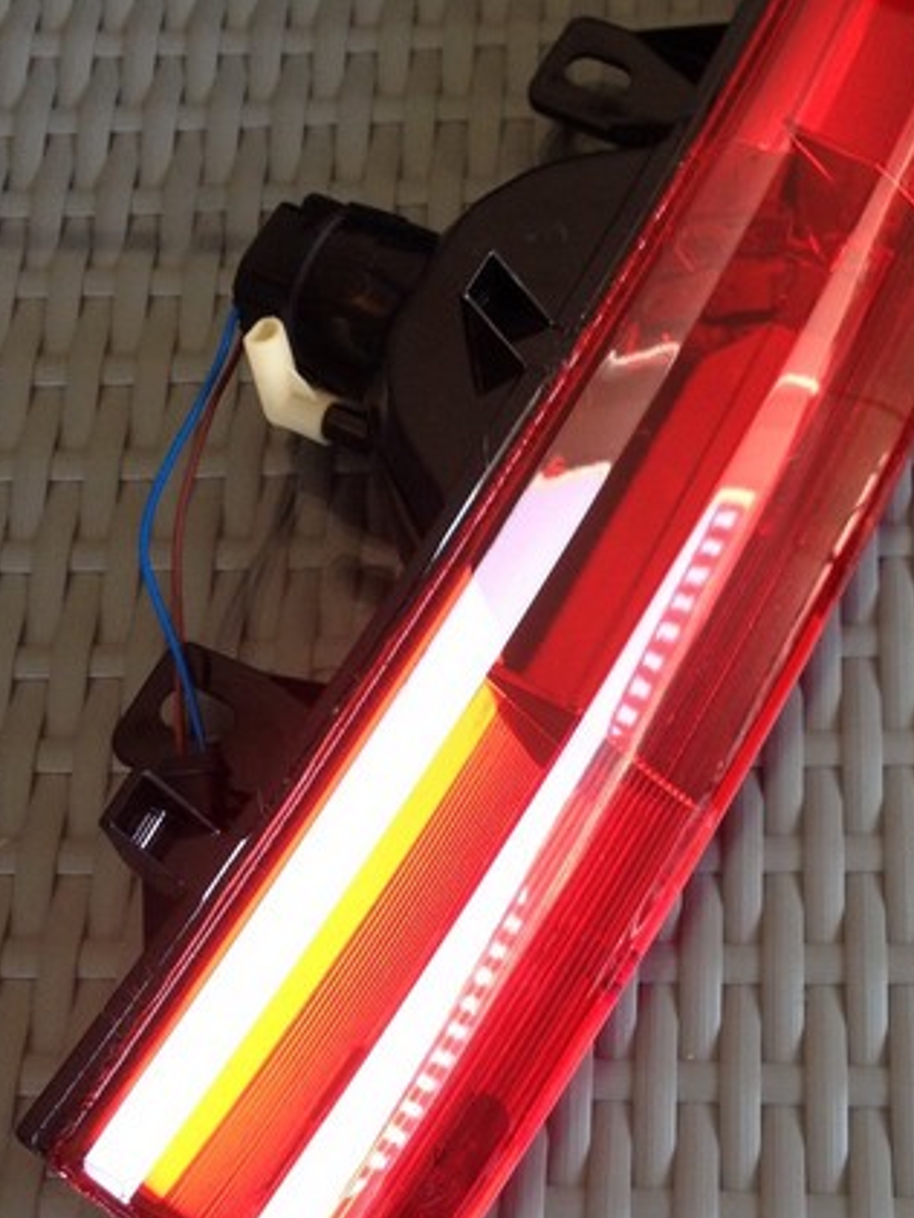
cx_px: 587
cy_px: 665
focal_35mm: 64
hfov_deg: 22.9
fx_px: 2252
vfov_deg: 30.2
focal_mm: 4.12
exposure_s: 1/60
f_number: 2.4
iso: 64
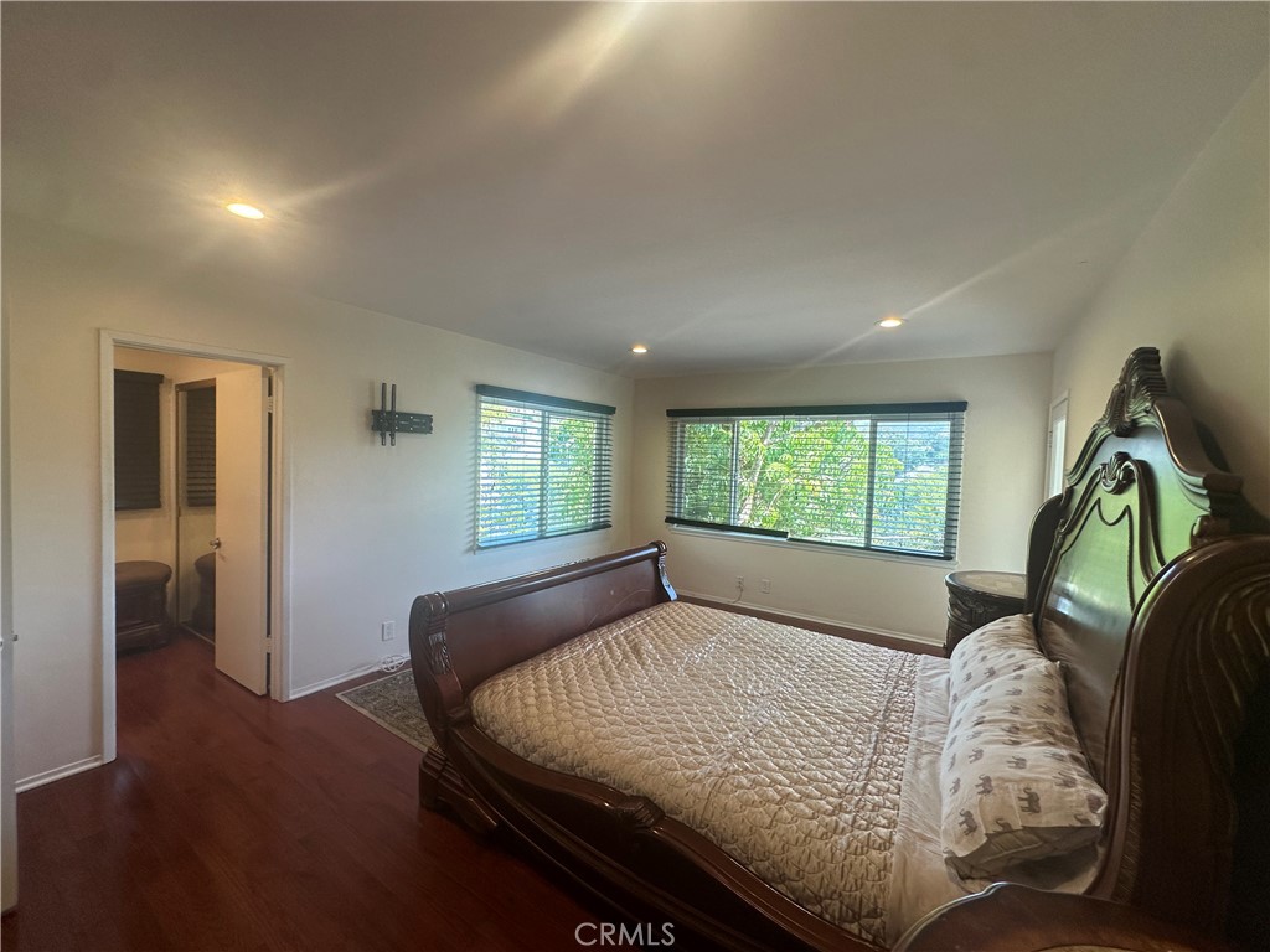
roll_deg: -1.8
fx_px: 514
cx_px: 635
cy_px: 476
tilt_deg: -1.9
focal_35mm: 14
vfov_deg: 85.7
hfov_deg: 102.1
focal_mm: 2.22
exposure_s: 1/120
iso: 100
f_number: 2.2
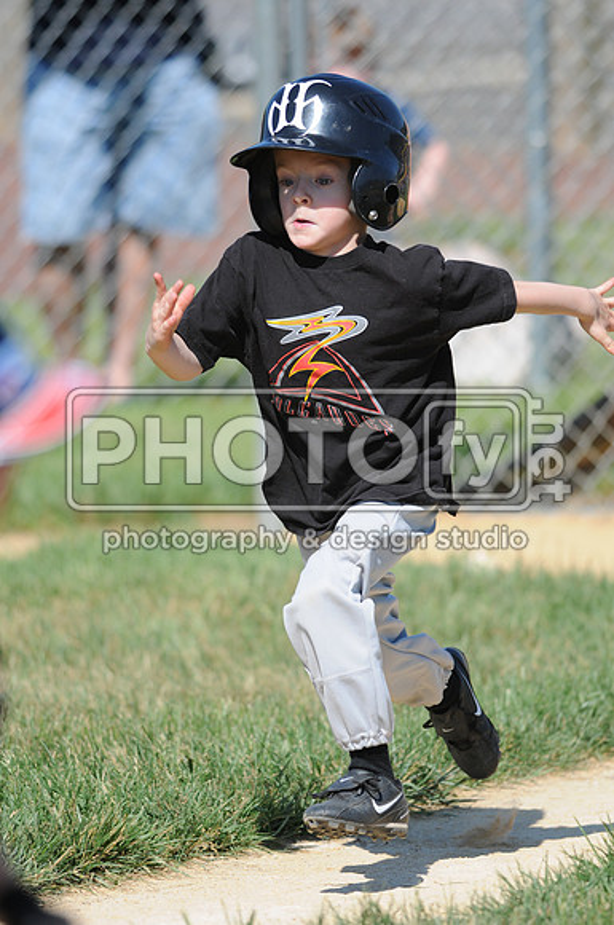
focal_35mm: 450
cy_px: 462
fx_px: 11546
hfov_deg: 3.0
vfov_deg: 4.6
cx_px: 307
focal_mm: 300
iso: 200
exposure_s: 1/1600
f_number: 4
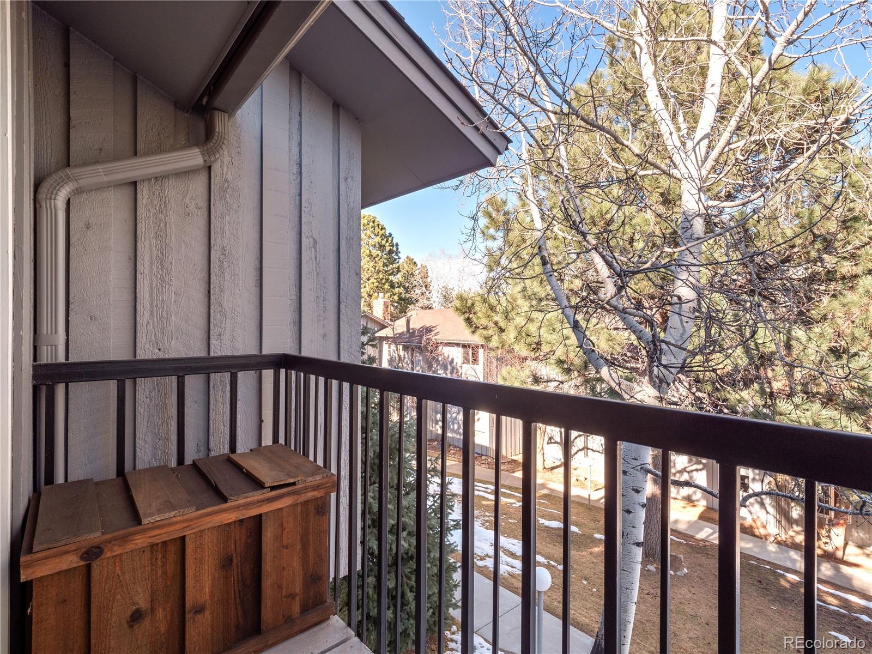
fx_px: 403
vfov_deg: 78.1
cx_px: 436
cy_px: 327
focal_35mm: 16
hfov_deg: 94.5
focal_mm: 8
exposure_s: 1/60
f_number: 7.1
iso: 200
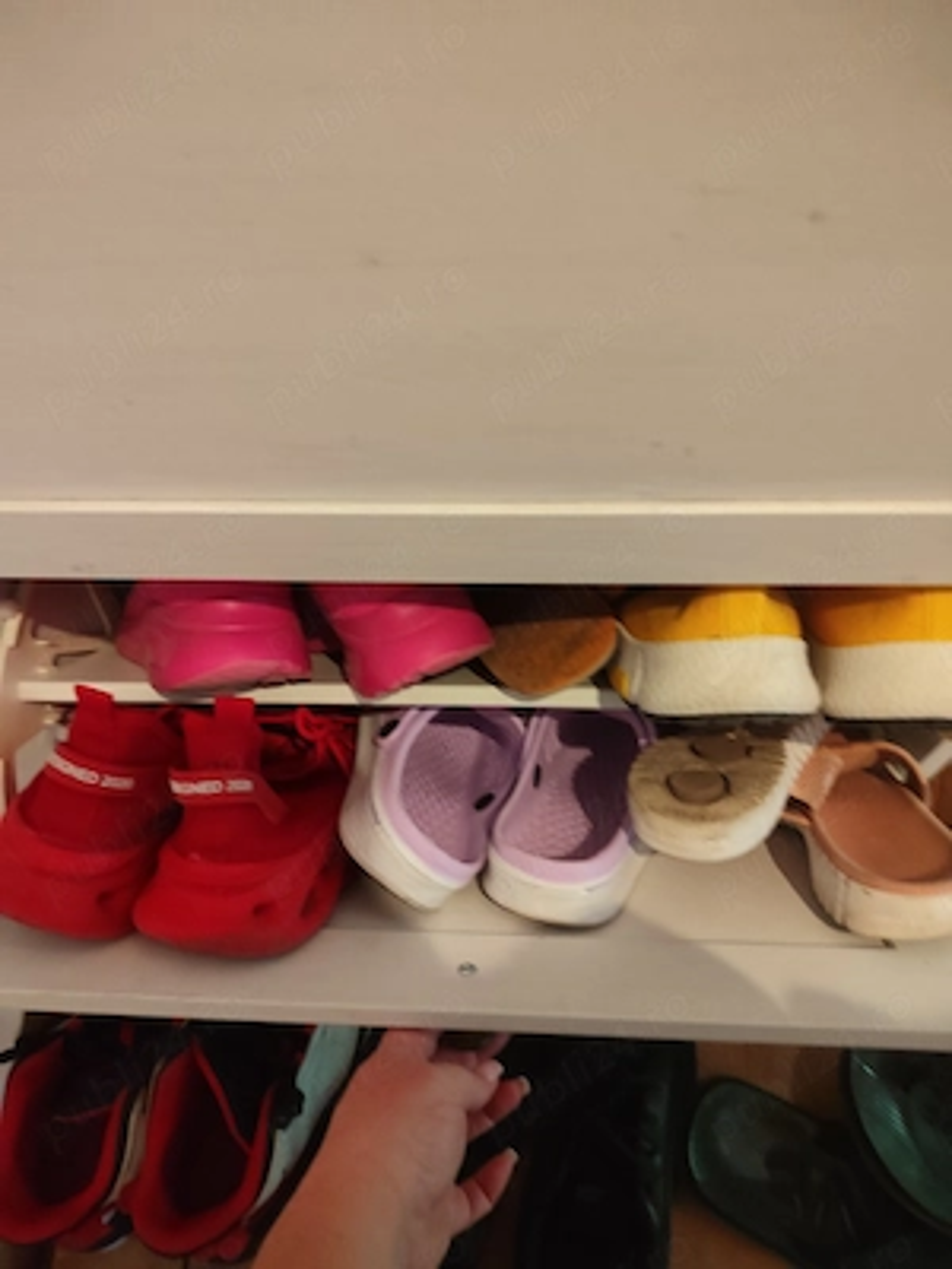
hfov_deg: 56.8
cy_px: 634
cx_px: 476
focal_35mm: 24
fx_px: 880
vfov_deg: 71.6
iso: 2155
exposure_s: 1/20
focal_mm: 5.24
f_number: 1.7
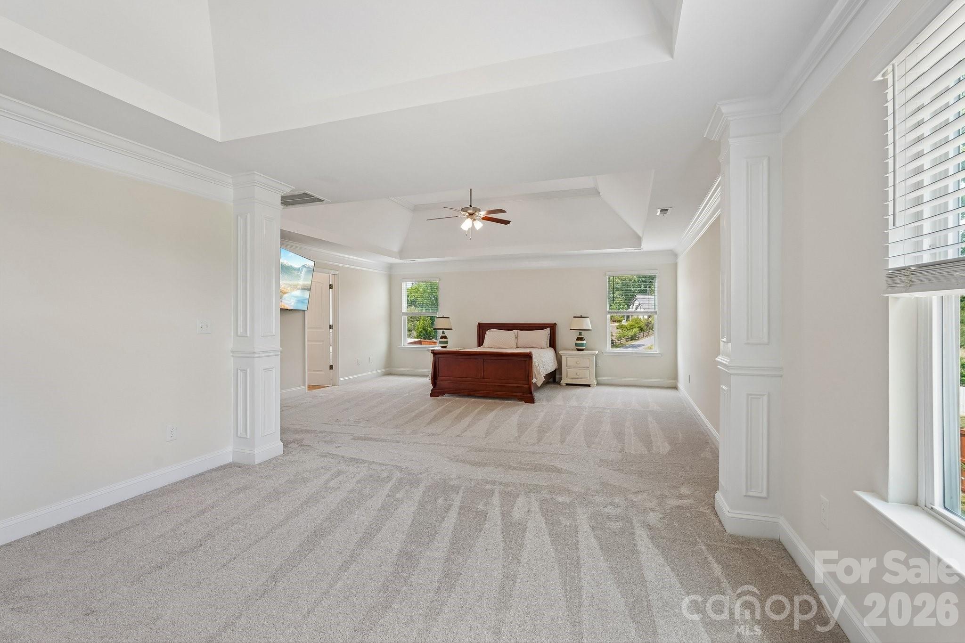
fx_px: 429
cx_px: 482
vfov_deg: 73.7
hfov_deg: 96.7
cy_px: 322
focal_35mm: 16
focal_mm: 16
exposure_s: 1/30
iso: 400
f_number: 8
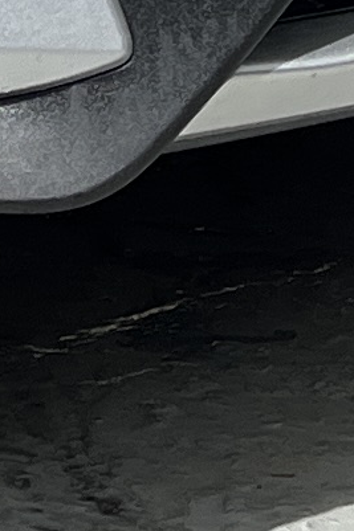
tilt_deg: -4.4
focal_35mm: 272
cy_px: -1164
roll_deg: +1.5
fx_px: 4015
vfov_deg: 6.7
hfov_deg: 4.9
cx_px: -577
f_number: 1.6
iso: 50
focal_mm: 5.1
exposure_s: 1/3311
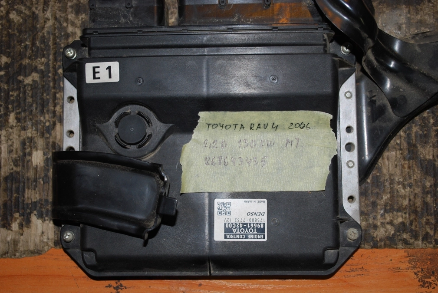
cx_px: 219
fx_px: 621
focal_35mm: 51
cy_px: 146
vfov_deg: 26.5
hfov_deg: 38.8
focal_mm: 34
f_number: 5
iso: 200
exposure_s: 1/60
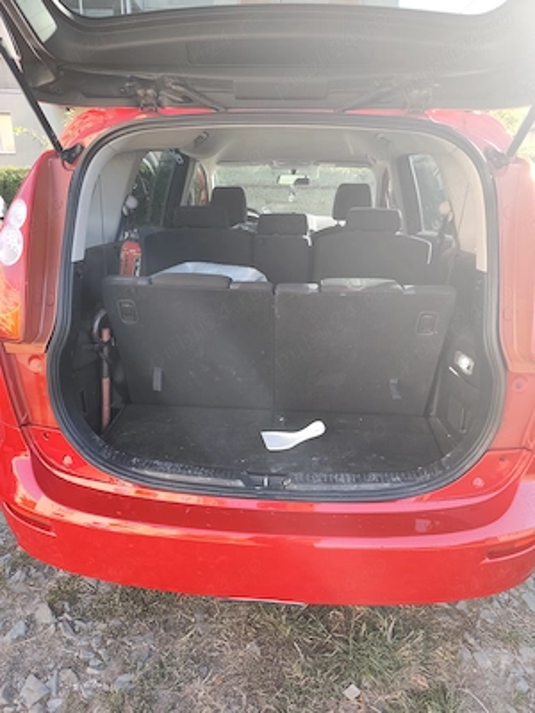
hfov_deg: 58.9
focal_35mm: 23
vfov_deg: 73.9
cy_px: 356
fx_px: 474
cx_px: 268
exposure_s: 1/100
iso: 64
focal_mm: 6.19
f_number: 1.65
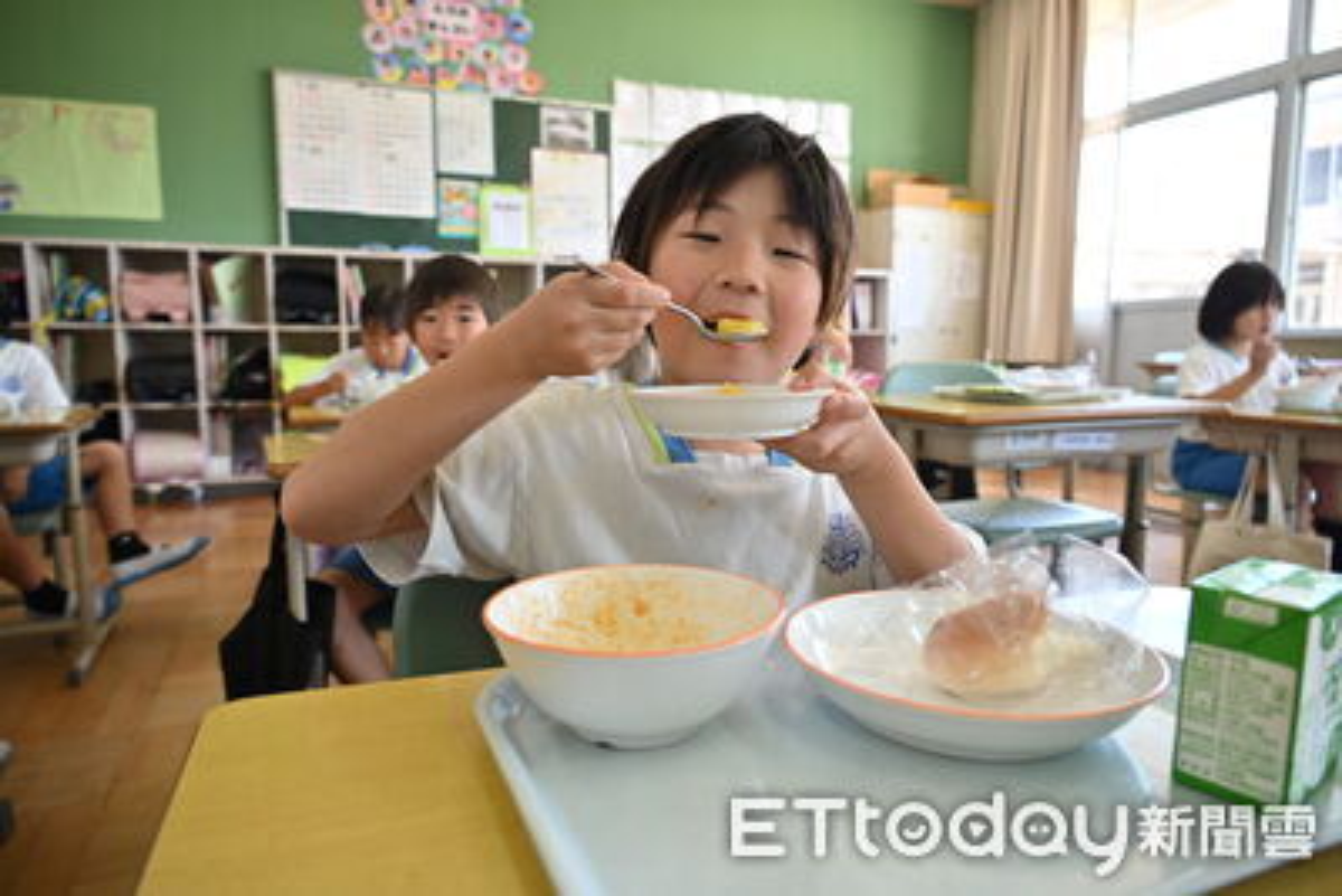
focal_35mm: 24
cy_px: 448
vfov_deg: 53.2
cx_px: 671
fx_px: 895
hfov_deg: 73.7
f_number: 4
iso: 640
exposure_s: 1/125
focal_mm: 24
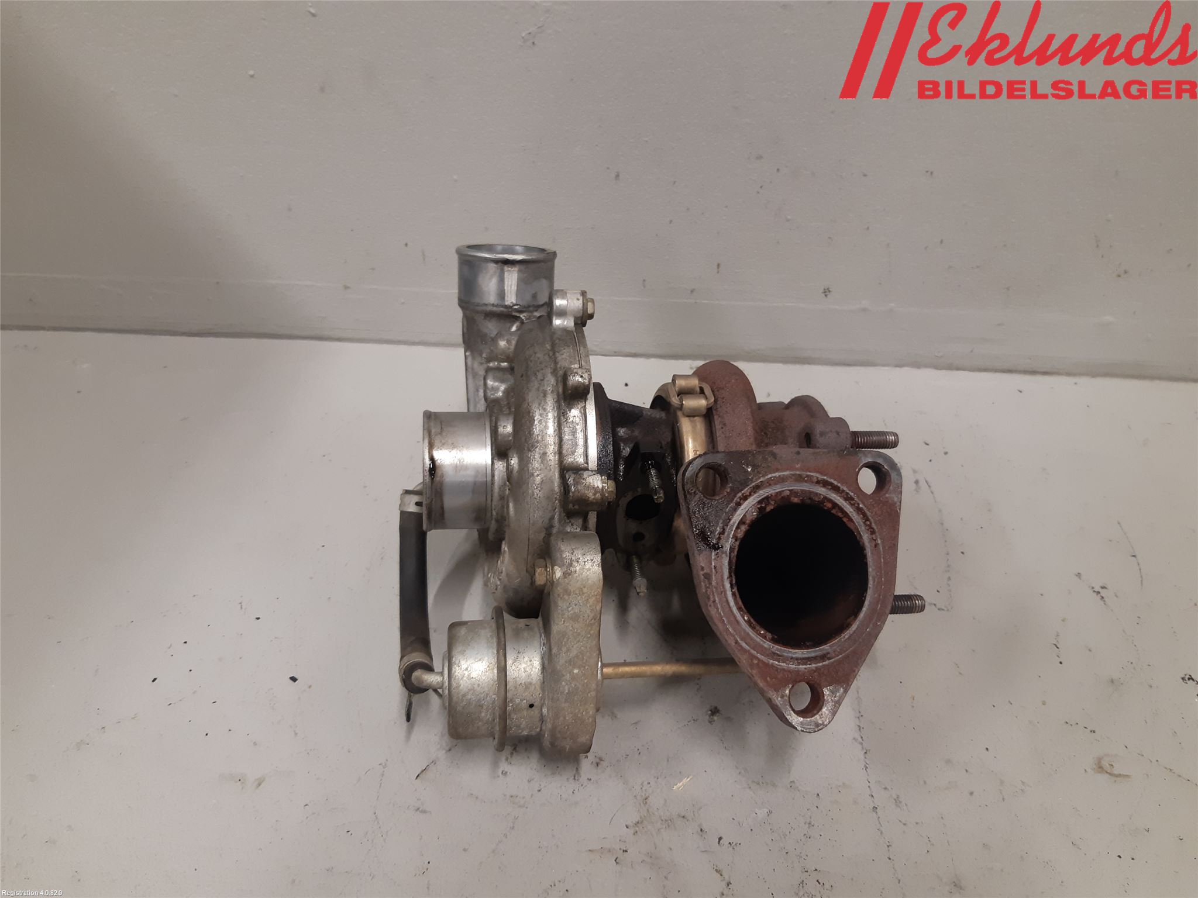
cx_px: 599
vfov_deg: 53.1
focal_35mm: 26
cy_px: 449
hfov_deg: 67.3
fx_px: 900
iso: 125
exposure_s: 1/50
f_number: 1.7
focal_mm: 3.93
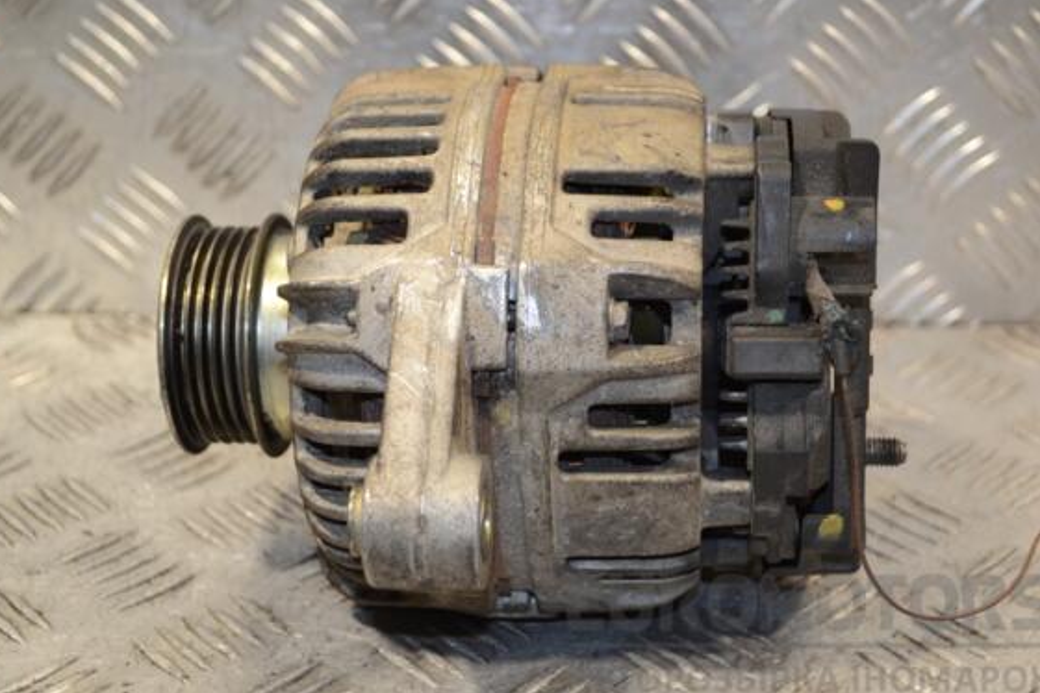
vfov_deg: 22.3
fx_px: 1762
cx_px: 532
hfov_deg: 32.9
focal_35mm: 61
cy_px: 356
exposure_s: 1/60
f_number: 5
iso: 320
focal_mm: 38
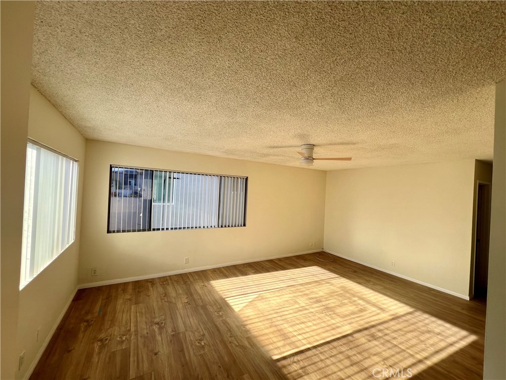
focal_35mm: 13
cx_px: 253
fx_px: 190
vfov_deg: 89.9
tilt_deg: +0.2
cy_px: 190
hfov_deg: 106.2
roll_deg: -2.8
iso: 32
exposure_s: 1/253
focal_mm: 1.57
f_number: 1.8
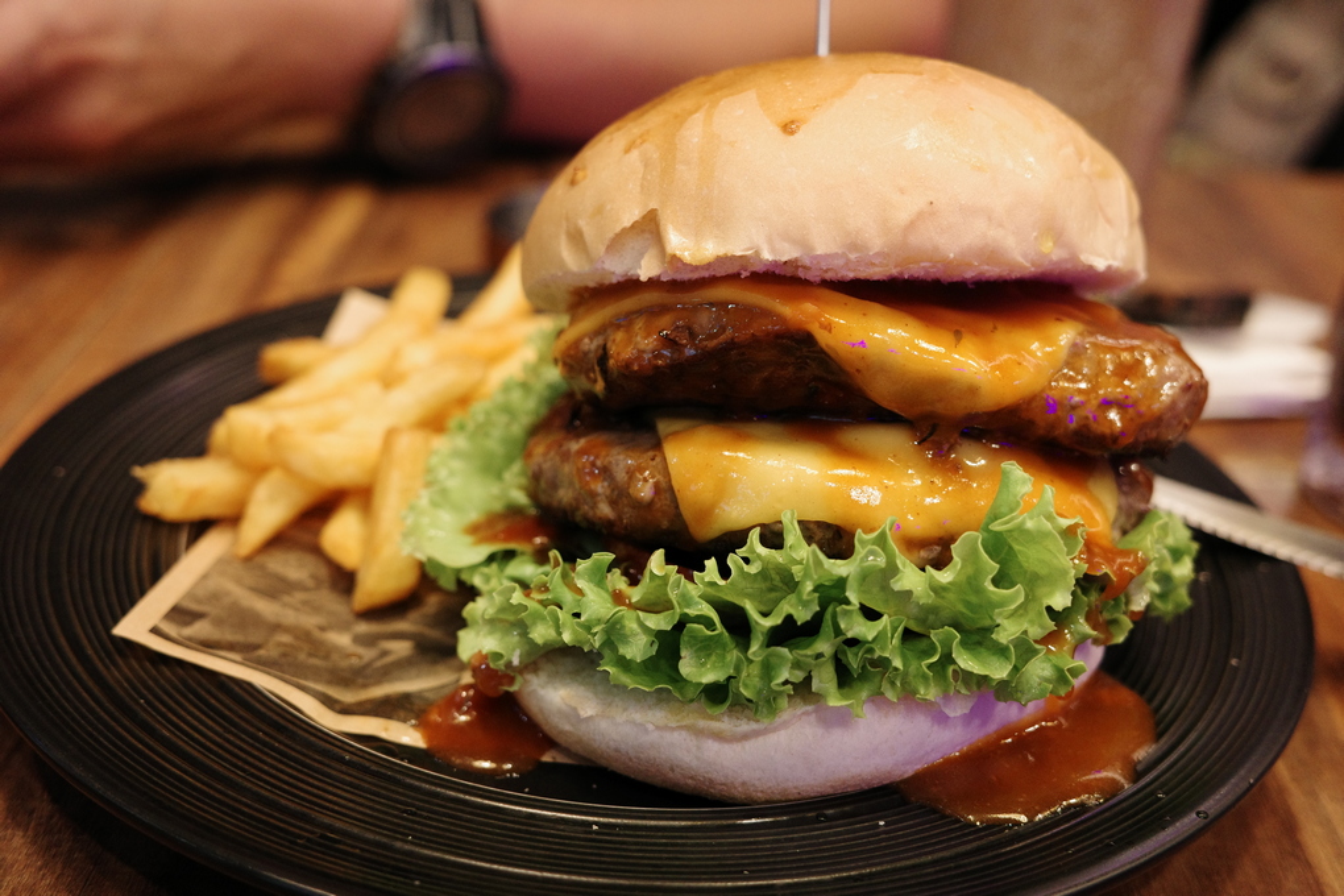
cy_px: 448
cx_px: 672
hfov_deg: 48.5
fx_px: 1493
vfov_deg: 33.4
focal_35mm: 40
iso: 1600
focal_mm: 26
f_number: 3.2
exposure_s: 1/125
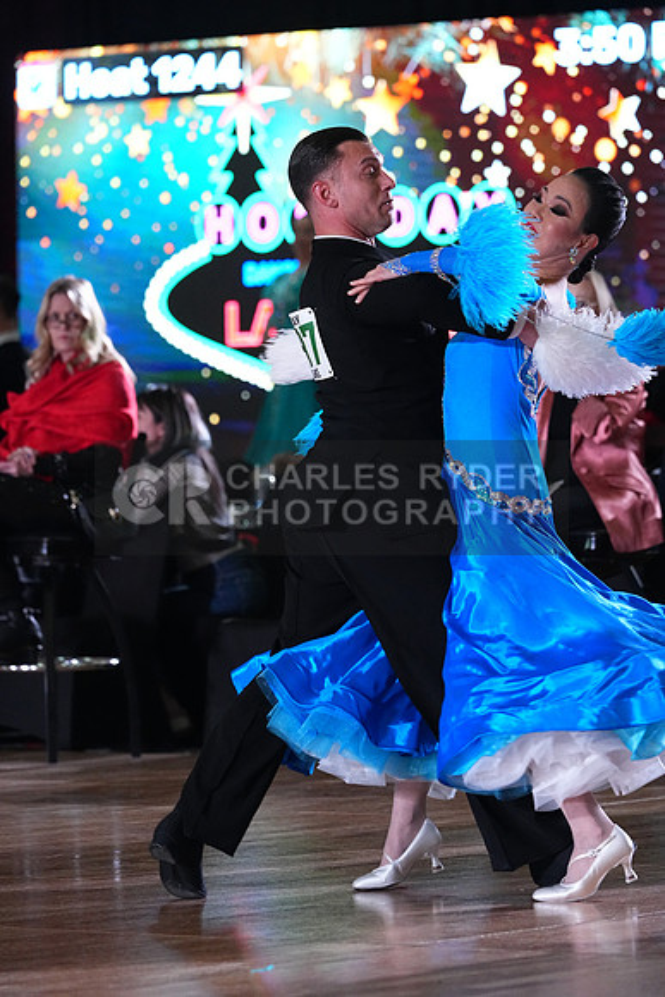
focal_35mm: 200
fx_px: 5538
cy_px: 498
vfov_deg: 10.3
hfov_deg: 6.9
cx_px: 332
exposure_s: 1/400
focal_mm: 200
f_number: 5
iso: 6400
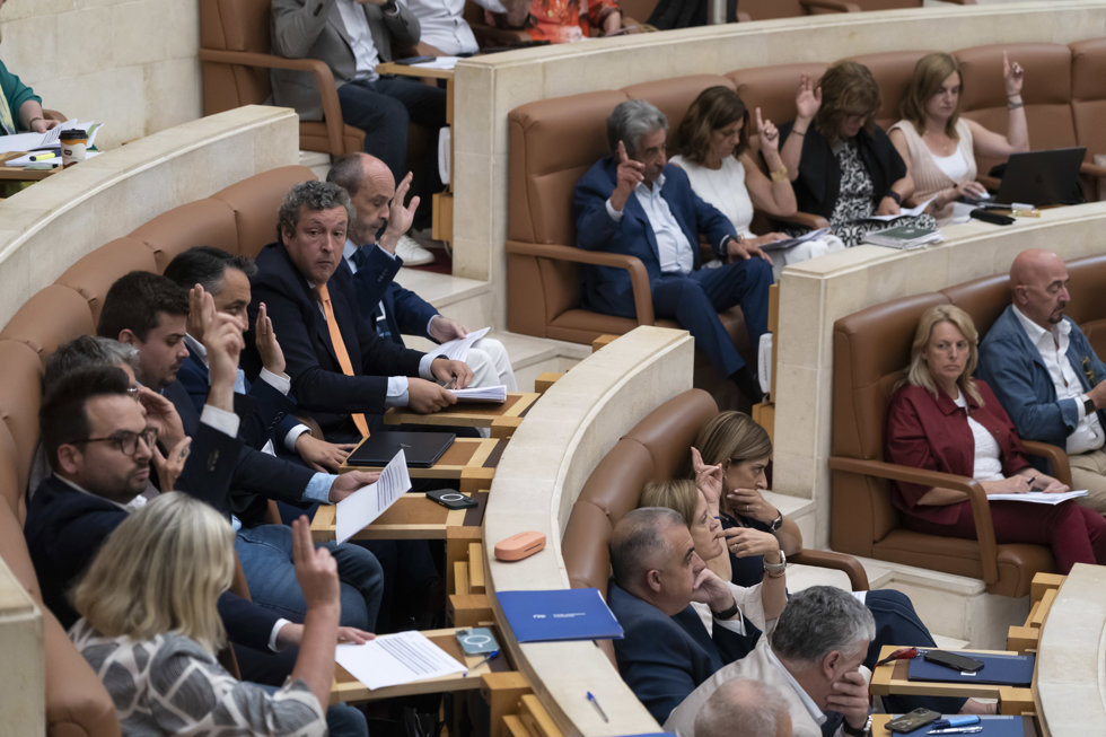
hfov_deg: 20.4
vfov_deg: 13.7
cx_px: 553
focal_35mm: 100
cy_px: 368
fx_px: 3071
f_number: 4
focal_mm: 100
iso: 3200
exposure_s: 1/160
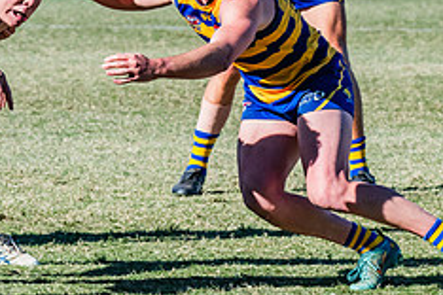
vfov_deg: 2.6
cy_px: -61
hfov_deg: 4.0
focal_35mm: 519
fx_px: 6386
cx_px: -25
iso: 800
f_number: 9
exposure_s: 1/1600
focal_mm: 170
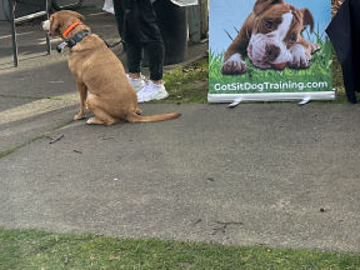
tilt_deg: -7.5
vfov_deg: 18.6
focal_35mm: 75
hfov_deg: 22.2
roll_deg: -0.1
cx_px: 516
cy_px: -57
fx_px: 780
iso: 80
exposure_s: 1/2660
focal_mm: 6.86
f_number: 1.78
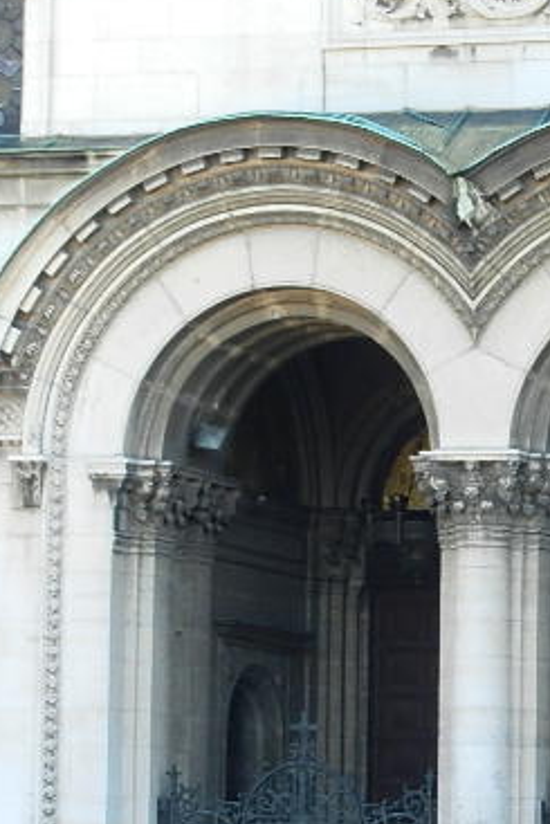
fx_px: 5105
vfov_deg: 9.2
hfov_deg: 6.1
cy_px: 505
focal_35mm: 223
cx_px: 703
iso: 160
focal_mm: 22.2
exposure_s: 1/80
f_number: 5.1
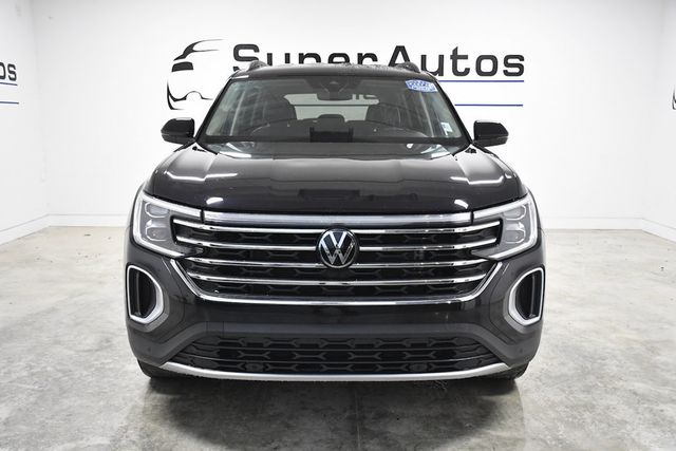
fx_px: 639
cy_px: 226
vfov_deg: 38.9
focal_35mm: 34
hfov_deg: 55.8
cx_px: 338
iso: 2500
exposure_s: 1/320
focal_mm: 23
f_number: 4.5
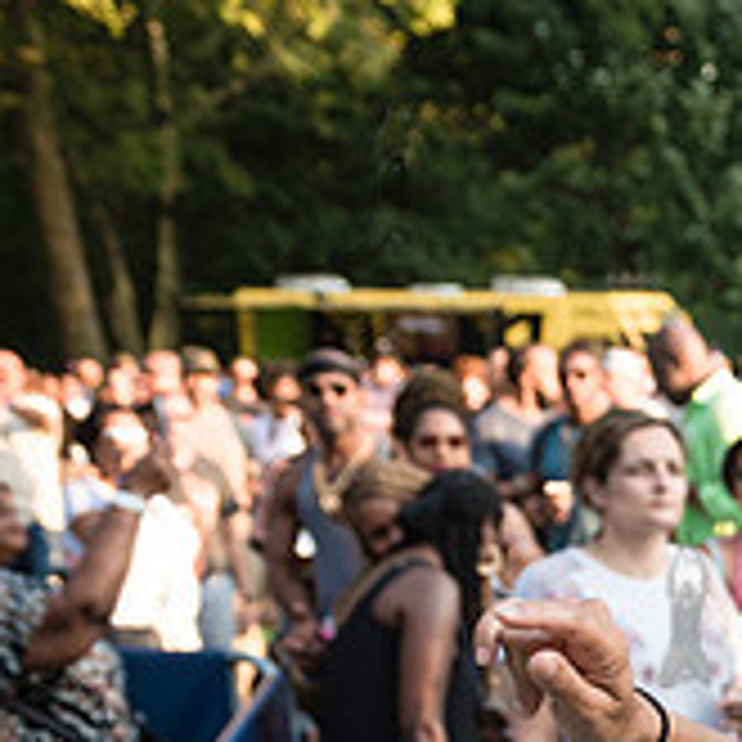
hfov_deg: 15.9
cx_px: 1246
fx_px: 2328
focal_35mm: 96
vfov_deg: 17.2
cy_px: 919
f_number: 4
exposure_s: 1/500
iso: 500
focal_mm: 29
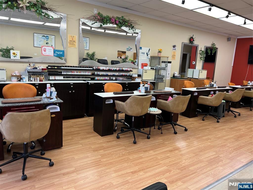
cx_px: 126
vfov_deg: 53.1
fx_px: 190
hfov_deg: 67.3
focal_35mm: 26
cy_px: 95
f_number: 1.5
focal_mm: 5.7
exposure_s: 1/120
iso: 64
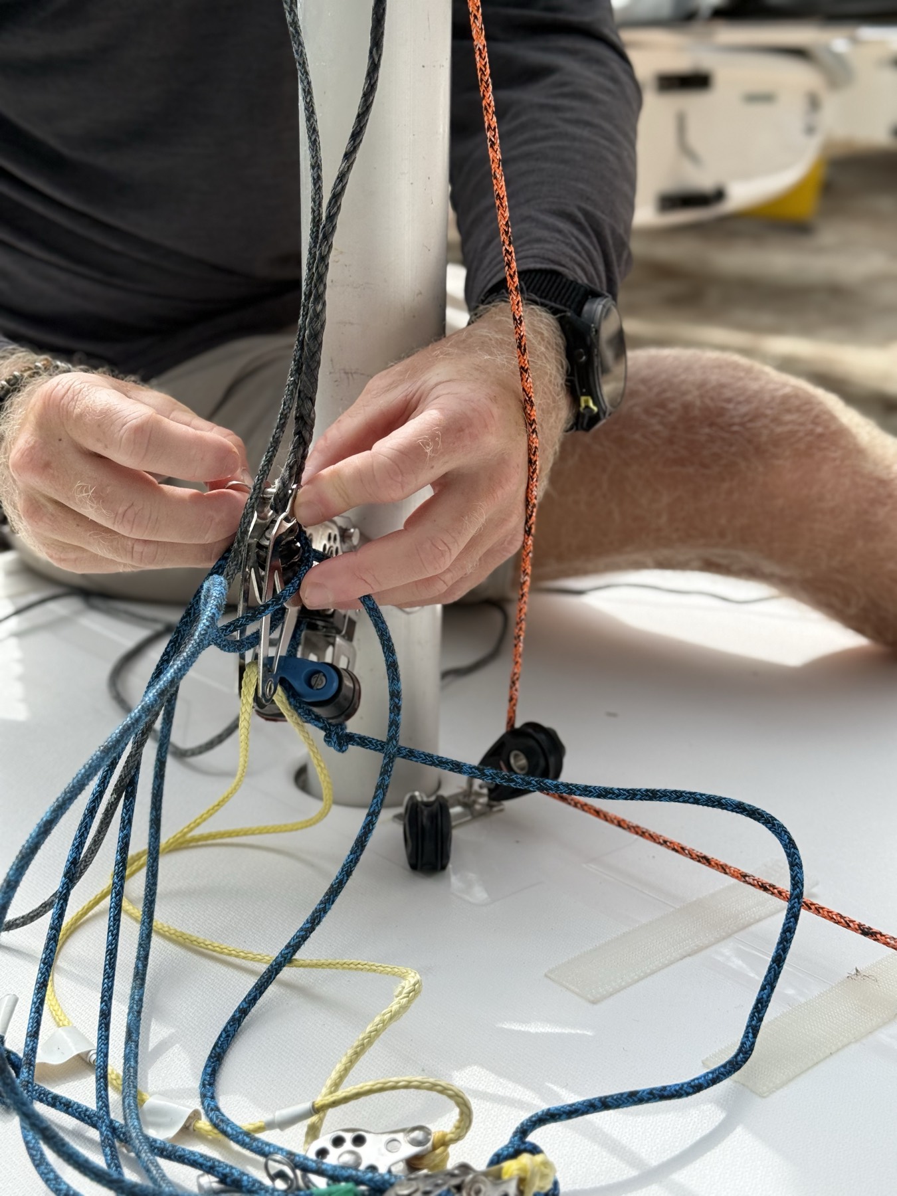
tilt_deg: -19.3
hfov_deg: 30.3
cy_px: 598
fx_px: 1658
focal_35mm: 48
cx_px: 448
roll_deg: -2.7
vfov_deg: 39.7
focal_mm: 6.76
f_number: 1.78
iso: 100
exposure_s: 1/2494
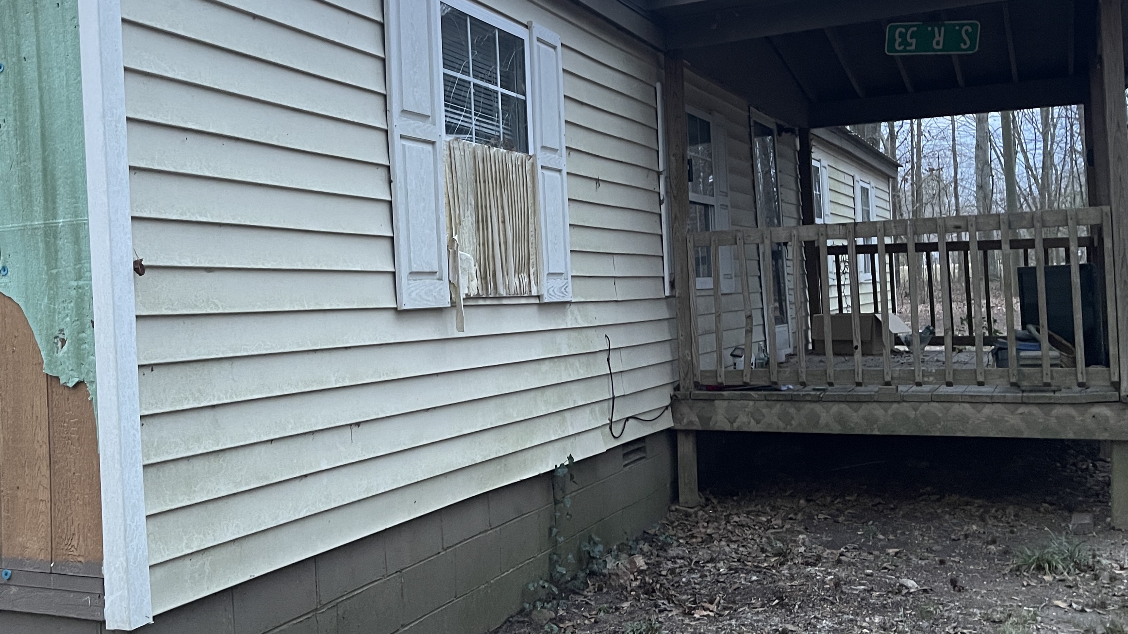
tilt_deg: -0.6
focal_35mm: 36
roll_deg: +2.5
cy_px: 275
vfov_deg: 32.8
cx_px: 462
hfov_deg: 55.0
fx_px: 1077
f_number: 1.6
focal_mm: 5.1
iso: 500
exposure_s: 1/51
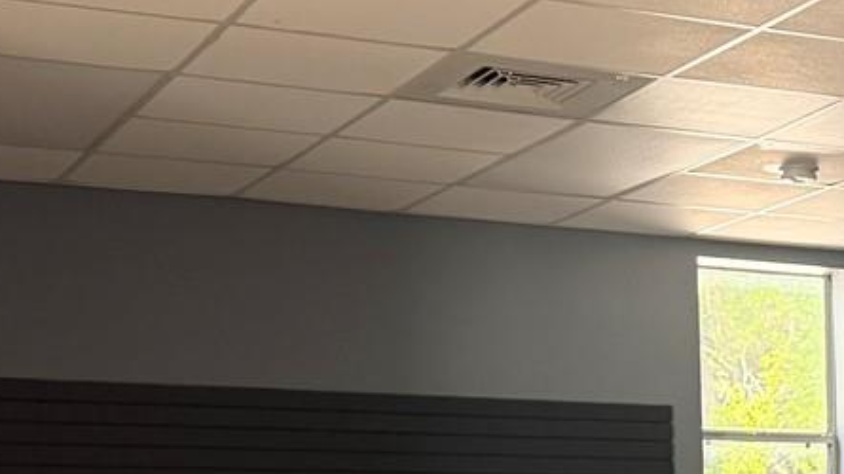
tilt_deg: -2.8
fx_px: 2103
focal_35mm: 94
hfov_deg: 21.6
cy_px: 679
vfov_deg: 12.3
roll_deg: +1.3
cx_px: 912
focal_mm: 6.76
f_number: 1.78
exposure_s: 1/62
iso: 200
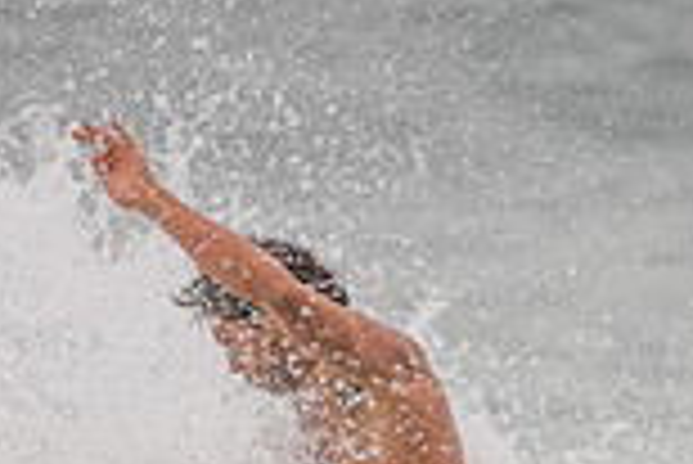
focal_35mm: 1882
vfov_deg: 0.7
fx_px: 36262
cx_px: 261
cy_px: 854
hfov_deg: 1.1
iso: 220
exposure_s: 1/320
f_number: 5.6
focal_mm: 500
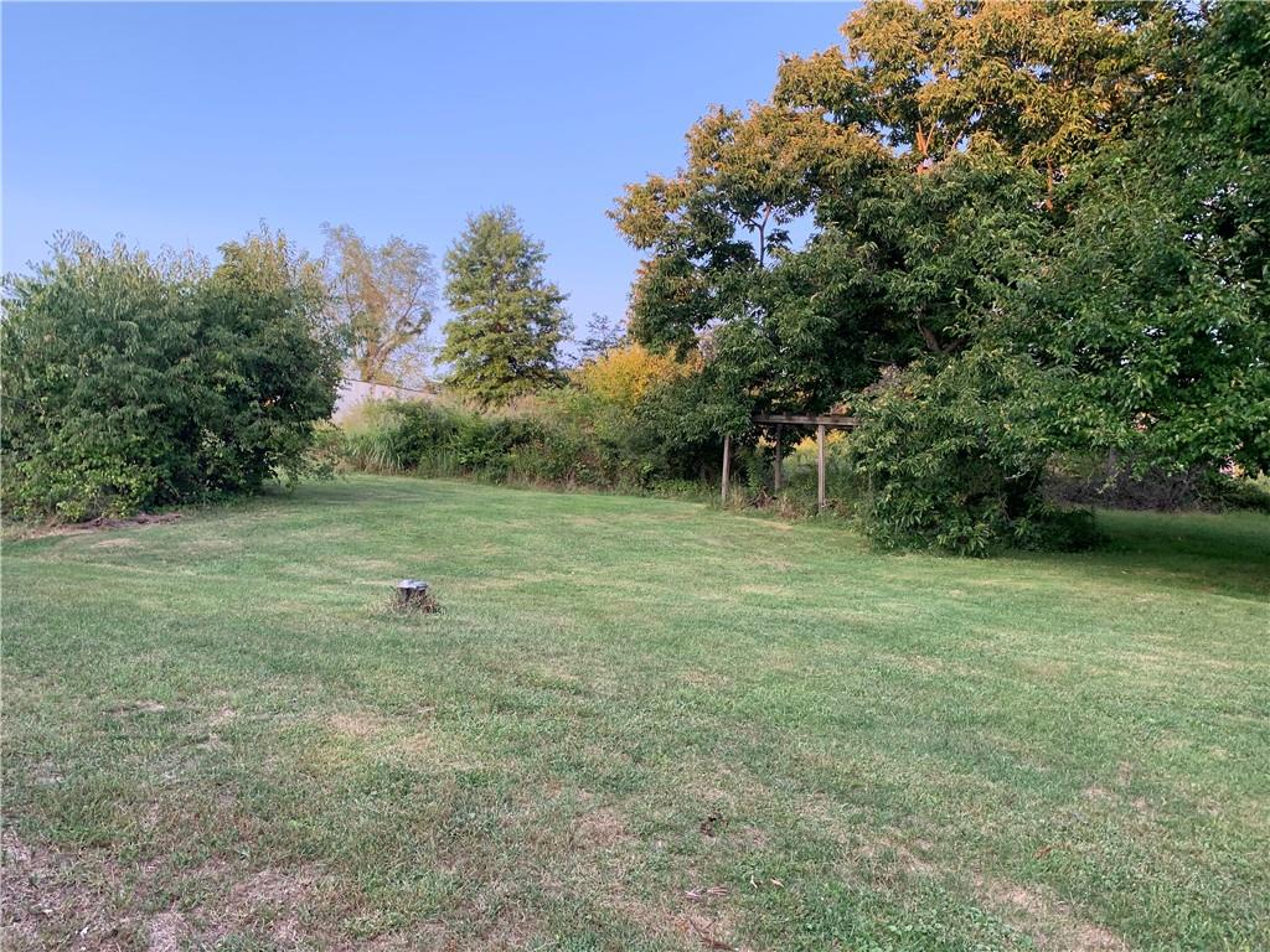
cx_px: 635
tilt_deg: +7.3
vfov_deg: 53.1
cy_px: 476
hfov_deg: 67.3
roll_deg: -0.7
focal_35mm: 26
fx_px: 954
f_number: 1.8
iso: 32
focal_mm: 4.25
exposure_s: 1/122
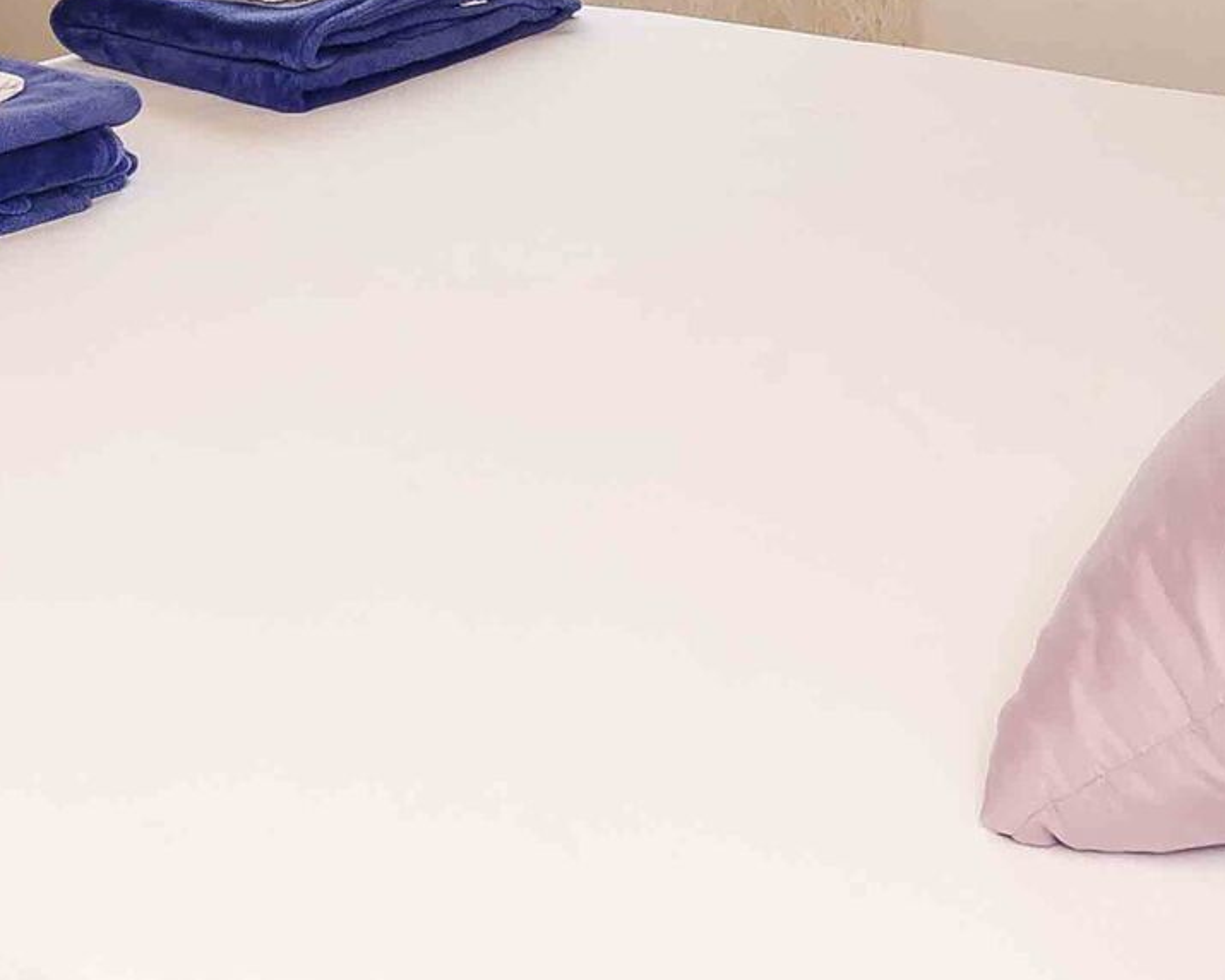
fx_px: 1994
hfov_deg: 33.3
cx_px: 274
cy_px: -379
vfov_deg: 23.5
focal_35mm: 55
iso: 100
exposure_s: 1/50
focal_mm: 10
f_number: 7.1
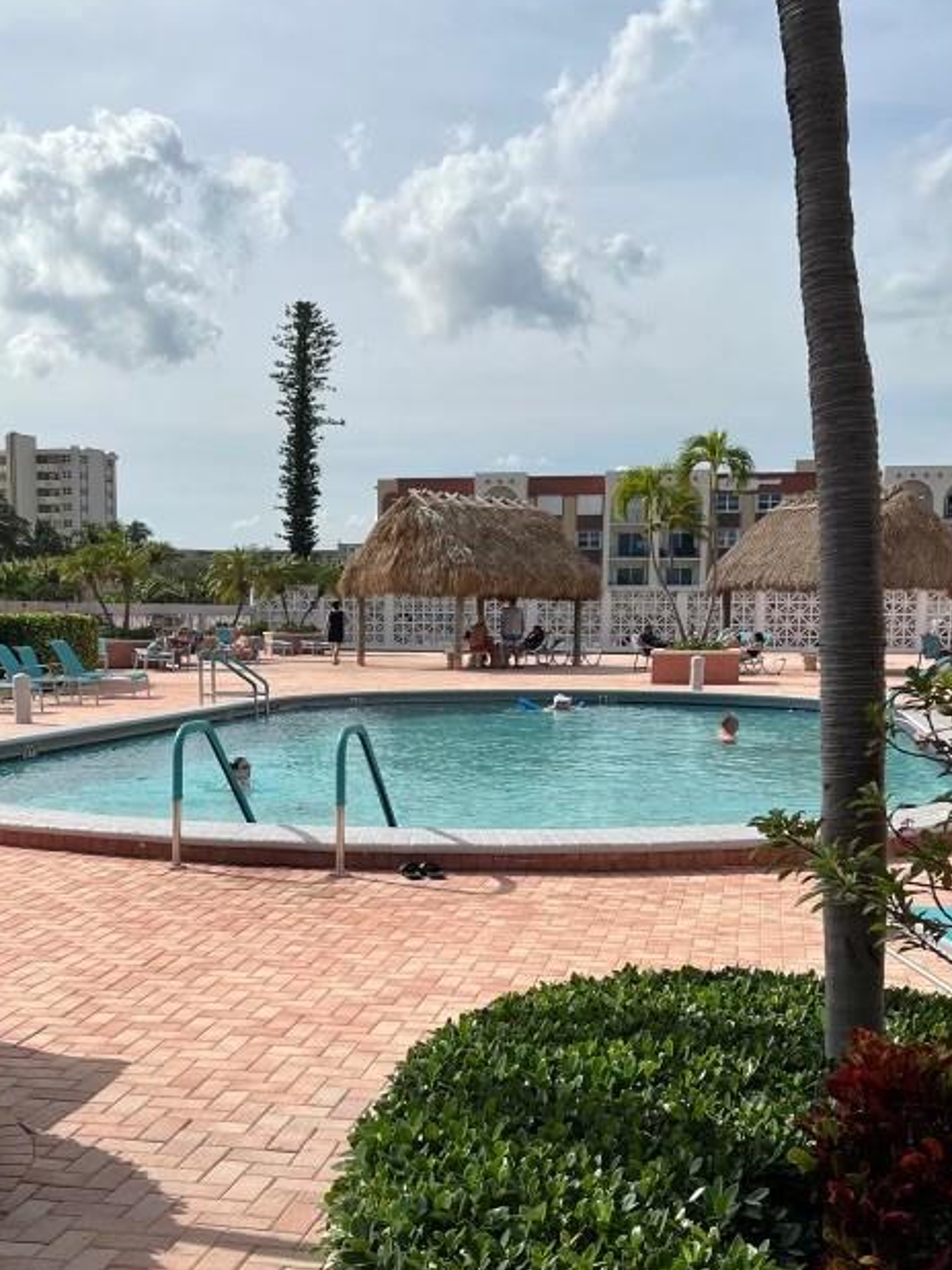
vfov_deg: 43.4
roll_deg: -0.9
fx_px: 1577
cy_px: 827
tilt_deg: -6.9
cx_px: 410
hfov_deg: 33.5
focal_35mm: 43
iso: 50
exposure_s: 1/7463
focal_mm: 5.7
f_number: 1.5
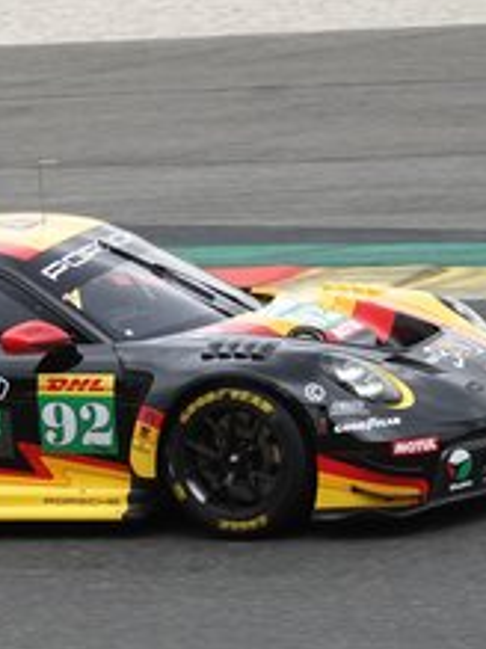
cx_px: 65
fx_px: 7420
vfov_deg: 5.0
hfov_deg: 3.7
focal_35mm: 396
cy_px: 385
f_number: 4
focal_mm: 73.24
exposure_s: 1/1000
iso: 250
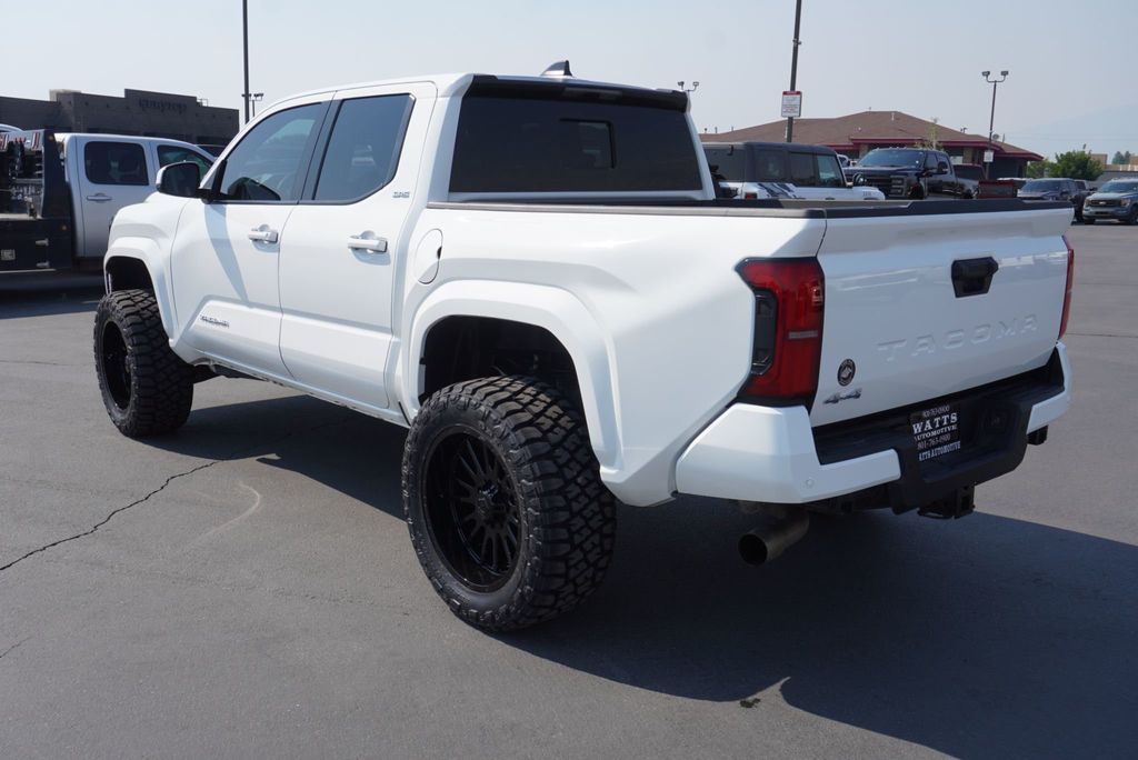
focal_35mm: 33
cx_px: 569
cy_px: 380
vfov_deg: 40.0
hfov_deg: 57.2
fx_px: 1044
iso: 100
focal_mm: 22
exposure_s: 1/320
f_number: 8
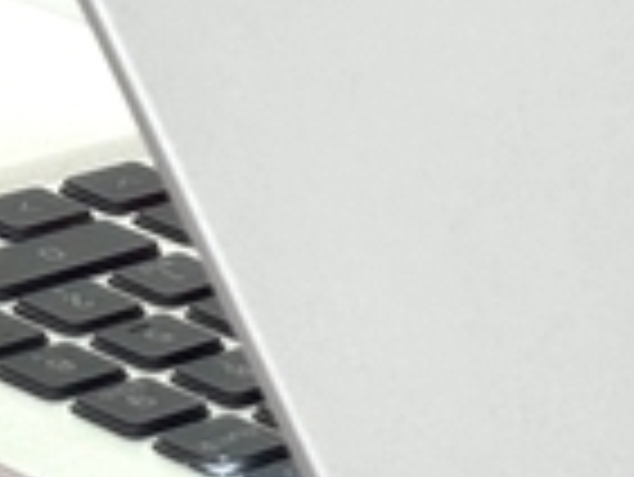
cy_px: -459
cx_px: 612
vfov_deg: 5.4
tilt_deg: -12.3
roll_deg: -0.1
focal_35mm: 272
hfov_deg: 7.3
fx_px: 4986
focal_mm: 6.76
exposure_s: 1/140
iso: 50
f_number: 1.78
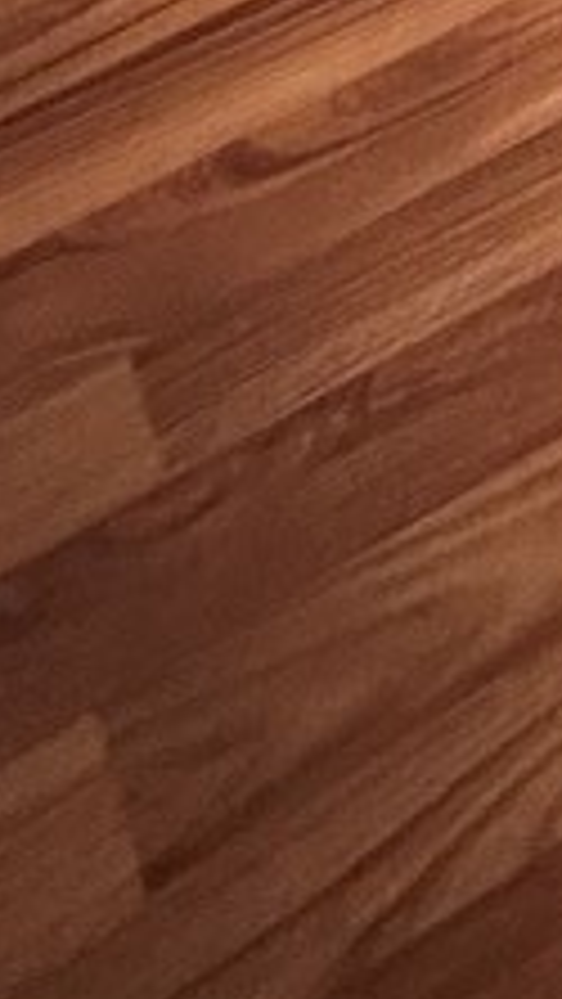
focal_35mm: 110
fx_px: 2912
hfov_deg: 10.8
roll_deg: -0.7
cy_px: -2318
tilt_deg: -7.6
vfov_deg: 10.2
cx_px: 737
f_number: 2.2
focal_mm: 2.22
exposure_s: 1/60
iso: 640
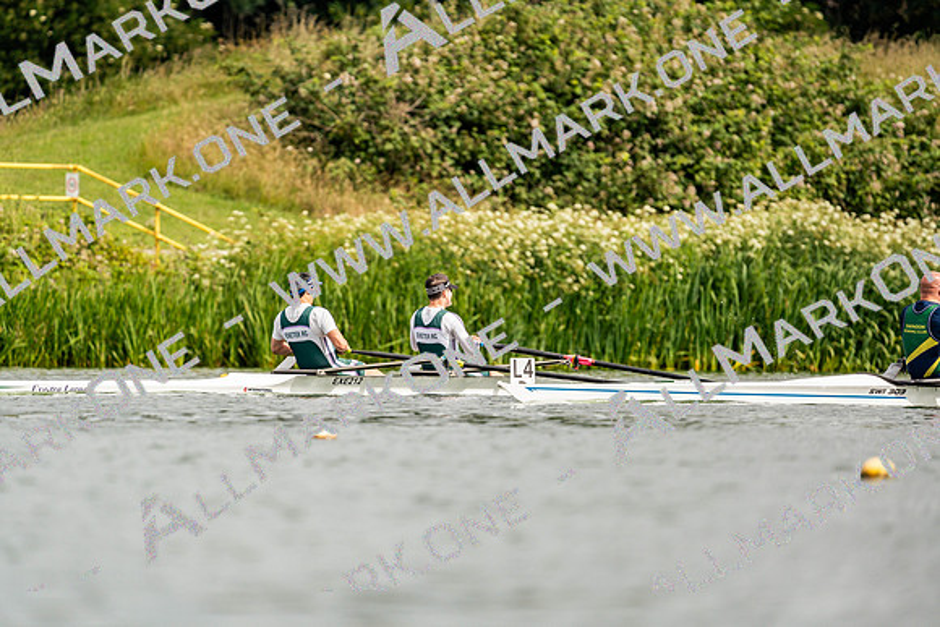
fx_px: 15670
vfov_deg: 2.3
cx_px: 470
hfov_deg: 3.4
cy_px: 314
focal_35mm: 600
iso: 320
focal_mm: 600
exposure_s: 1/2000
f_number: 6.3
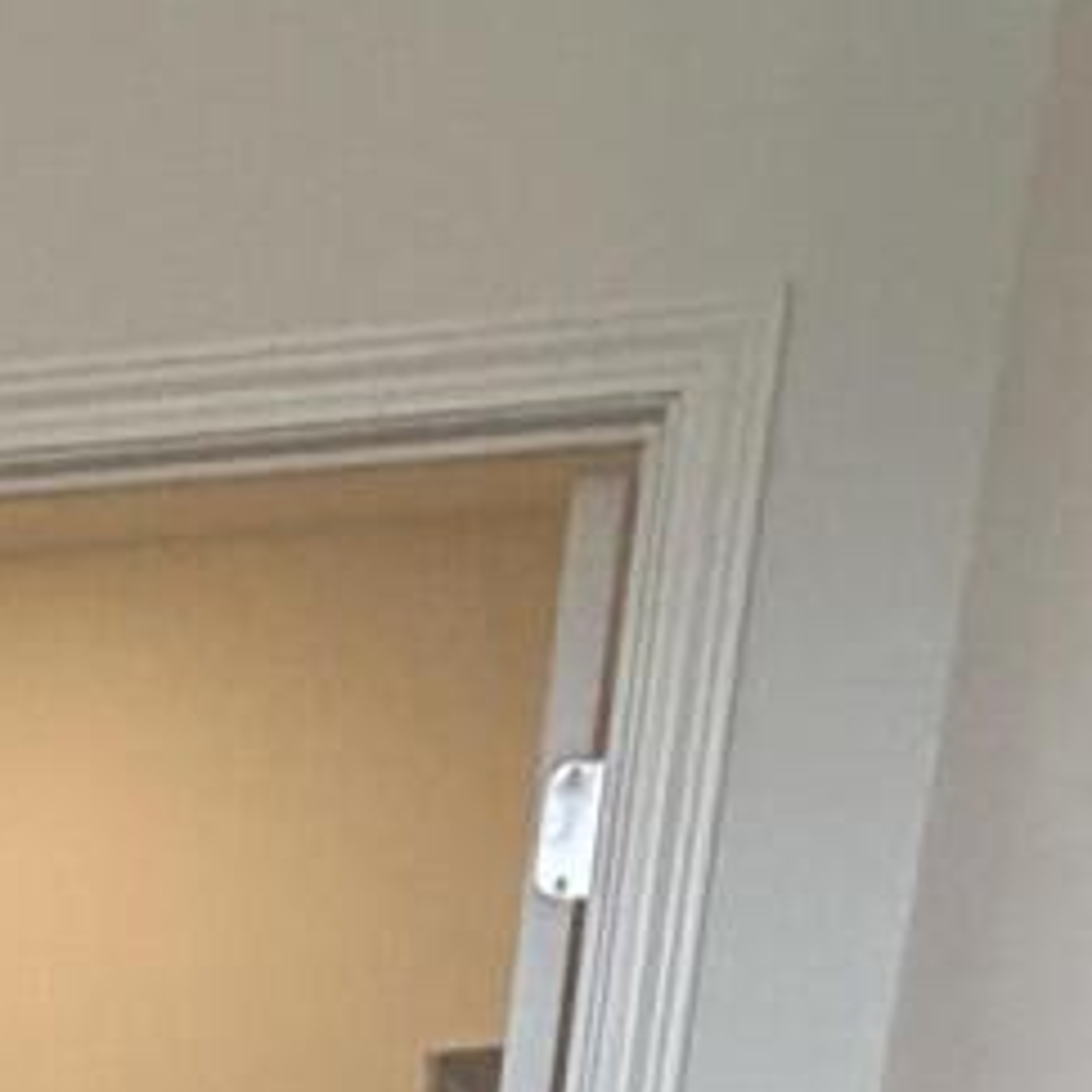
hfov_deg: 14.6
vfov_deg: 12.6
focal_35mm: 102
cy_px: 2728
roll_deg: +0.7
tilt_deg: -19.6
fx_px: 3640
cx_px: -962
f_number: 2.2
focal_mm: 2.22
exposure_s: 1/120
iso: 250
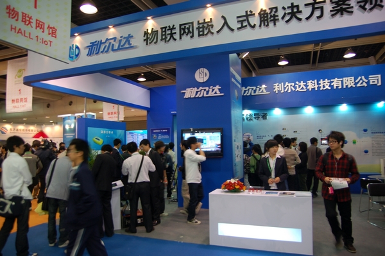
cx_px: 192
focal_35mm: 48
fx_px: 513
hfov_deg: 41.1
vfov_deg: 28.0
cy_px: 128
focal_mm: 32
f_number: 2.8
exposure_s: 1/20
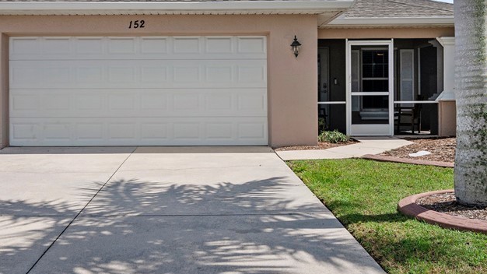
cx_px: 298
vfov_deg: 29.5
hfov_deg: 50.1
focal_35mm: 40
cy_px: 94
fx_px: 516
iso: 640
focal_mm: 22
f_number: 10
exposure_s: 1/1600
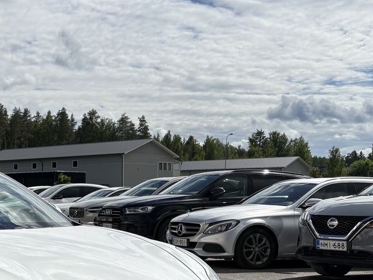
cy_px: 207
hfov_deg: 28.0
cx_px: -23
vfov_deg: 22.7
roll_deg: +0.1
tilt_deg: -0.3
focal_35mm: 64
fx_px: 690
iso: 50
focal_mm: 5.96
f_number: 1.6
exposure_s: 1/10101
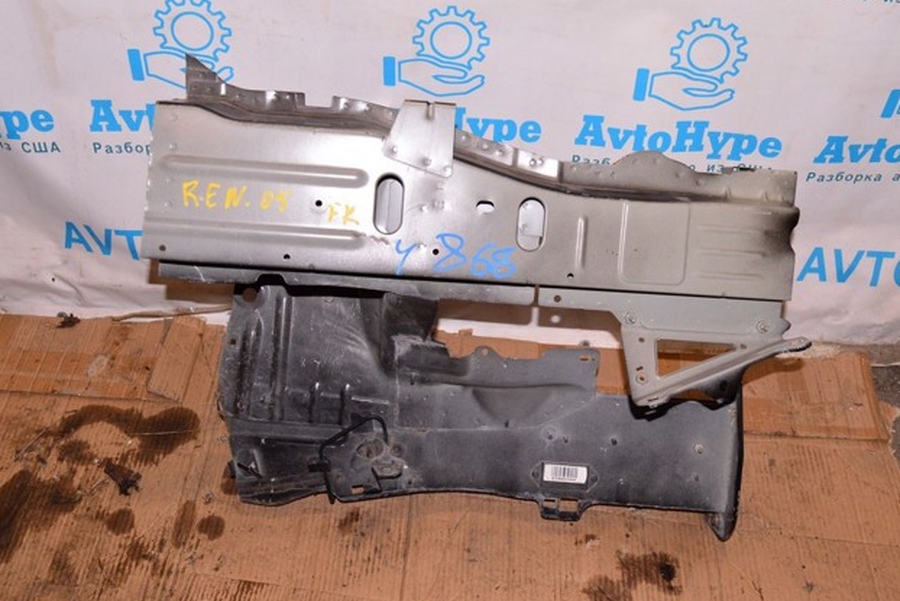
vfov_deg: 34.6
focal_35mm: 39
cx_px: 459
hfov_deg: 50.1
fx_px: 963
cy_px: 302
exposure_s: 1/200
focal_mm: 25
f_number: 8
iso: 1600
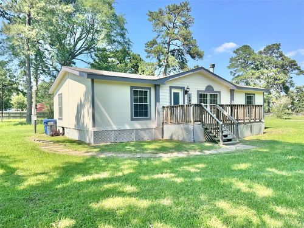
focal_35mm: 24
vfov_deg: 56.8
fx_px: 211
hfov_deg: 71.6
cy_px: 114
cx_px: 152
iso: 80
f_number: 1.78
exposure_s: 1/2353
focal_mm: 6.86
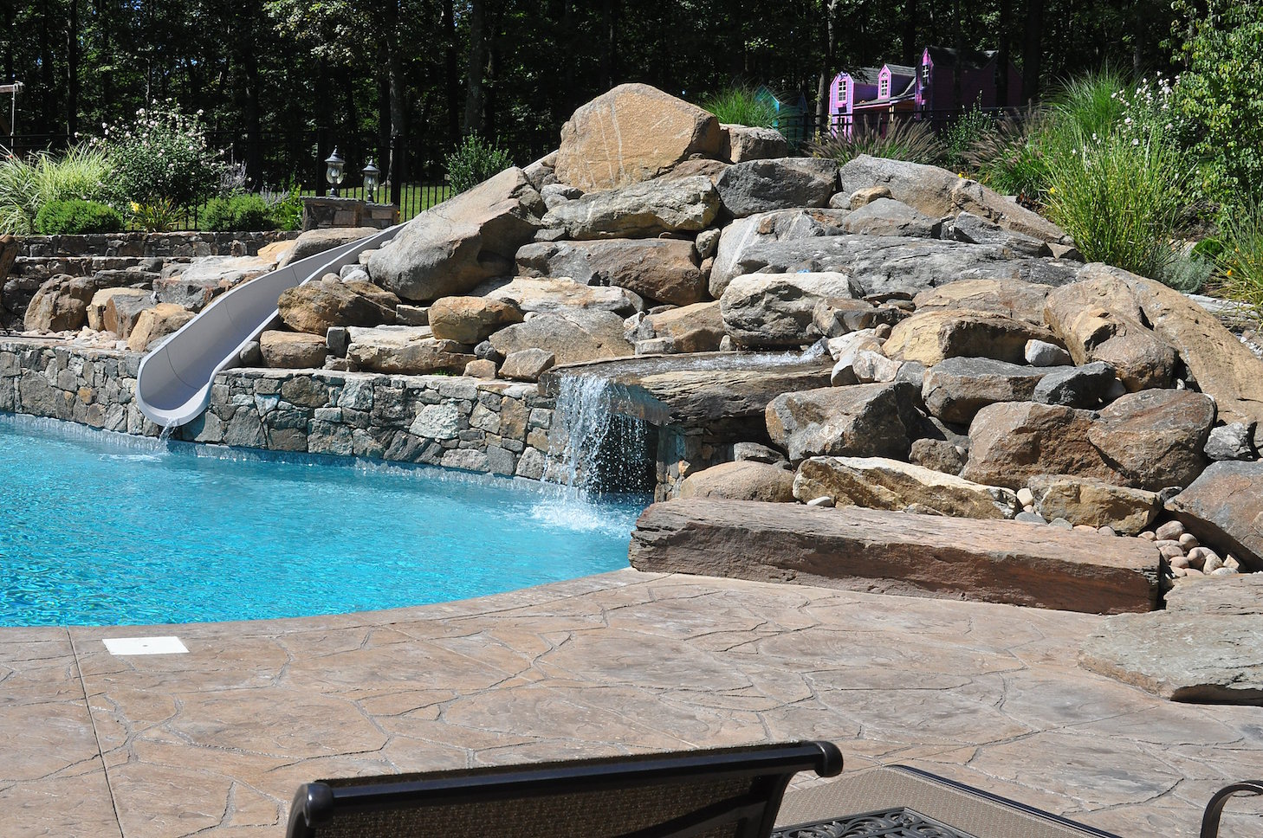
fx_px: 1787
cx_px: 632
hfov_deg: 38.9
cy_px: 419
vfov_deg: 26.4
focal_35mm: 51
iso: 800
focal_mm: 34
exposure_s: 1/640
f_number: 13
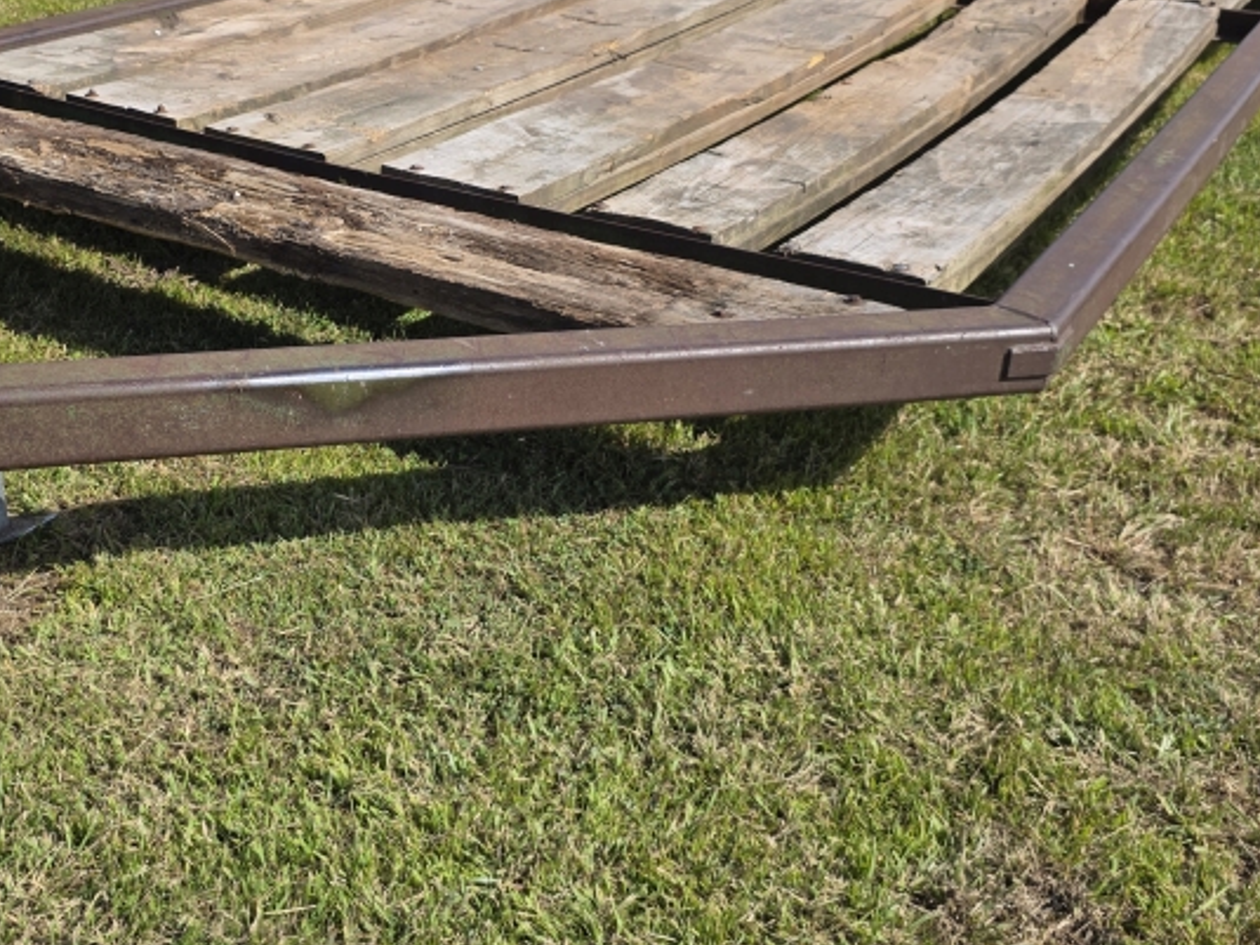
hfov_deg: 42.3
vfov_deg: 32.8
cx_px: 405
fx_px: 1601
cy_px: 382
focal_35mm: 44
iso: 80
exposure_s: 1/6574
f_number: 1.7
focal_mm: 6.3
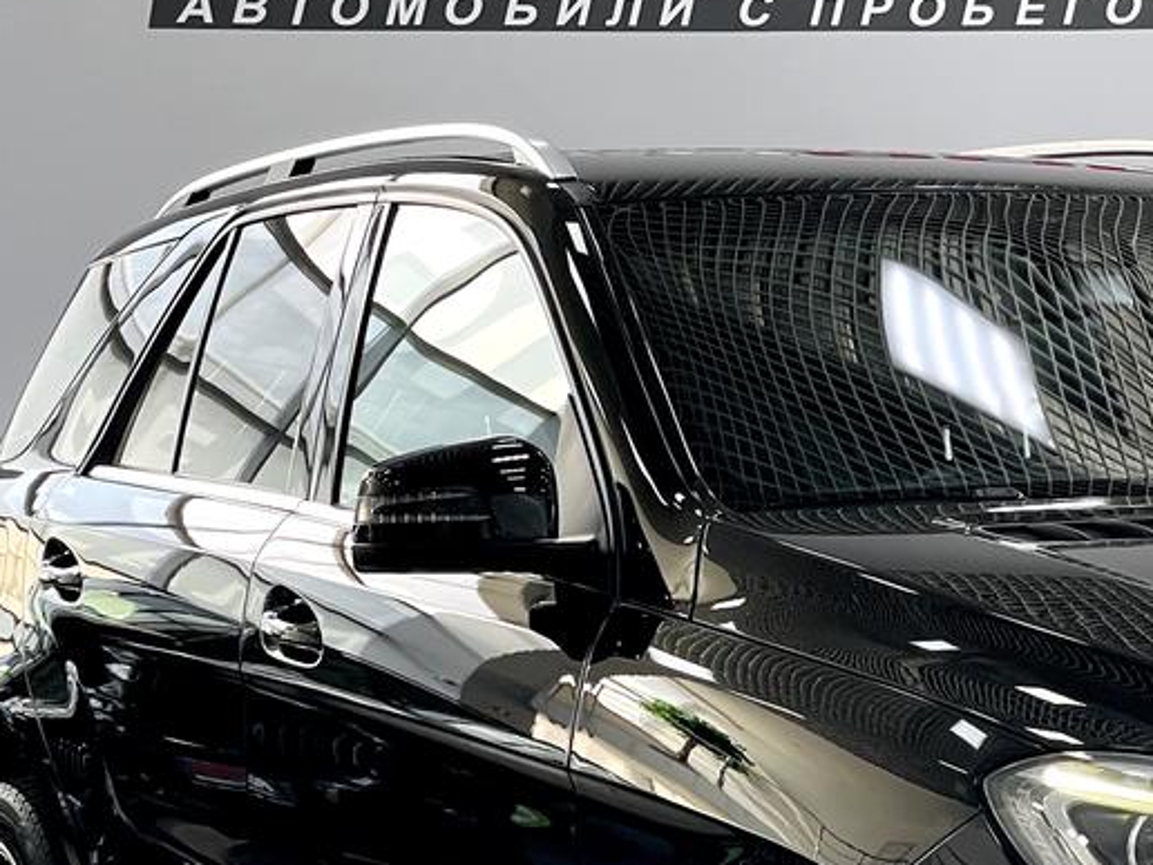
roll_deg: +1.5
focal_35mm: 121
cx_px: 1175
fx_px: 4030
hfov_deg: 15.9
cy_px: 760
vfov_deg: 12.2
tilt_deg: -4.3
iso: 100
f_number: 2
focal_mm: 6
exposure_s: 1/99
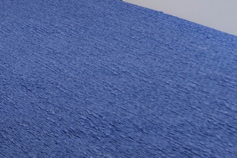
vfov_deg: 14.5
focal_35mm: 79
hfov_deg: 12.6
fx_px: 520
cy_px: -155
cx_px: -424
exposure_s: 1
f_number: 11
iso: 100
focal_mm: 14
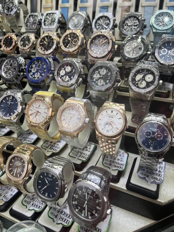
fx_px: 174
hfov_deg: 53.1
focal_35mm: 26
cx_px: 87
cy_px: 116
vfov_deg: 67.3
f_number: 1.6
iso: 50
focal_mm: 5.1
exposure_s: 1/653
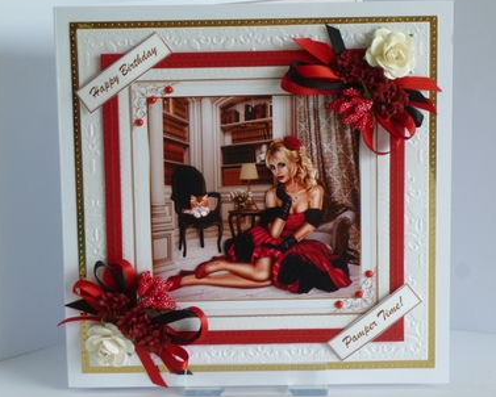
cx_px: 226
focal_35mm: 107
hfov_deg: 17.9
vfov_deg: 14.4
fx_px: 1572
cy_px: 182
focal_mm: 16.5
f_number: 5.2
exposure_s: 1/80
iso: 200
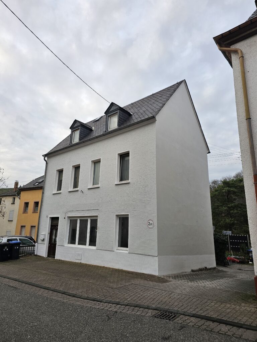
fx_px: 228
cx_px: 128
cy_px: 171
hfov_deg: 58.9
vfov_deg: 73.9
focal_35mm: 23
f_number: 1.7
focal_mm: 6.3
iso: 16
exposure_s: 1/100
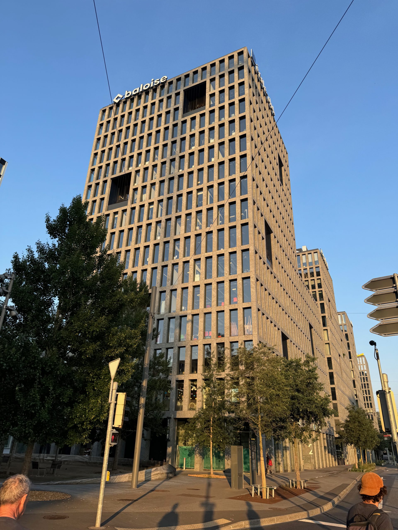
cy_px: 265
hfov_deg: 56.8
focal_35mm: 24
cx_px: 199
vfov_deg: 71.6
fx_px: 368
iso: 80
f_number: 1.78
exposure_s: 1/995
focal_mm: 6.76
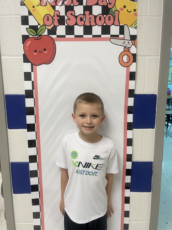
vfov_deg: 67.3
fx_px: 172
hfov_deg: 53.0
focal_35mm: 26
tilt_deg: -9.2
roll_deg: +0.0
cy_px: 115
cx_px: 84
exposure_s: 1/60
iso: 100
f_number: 1.6
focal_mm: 5.1
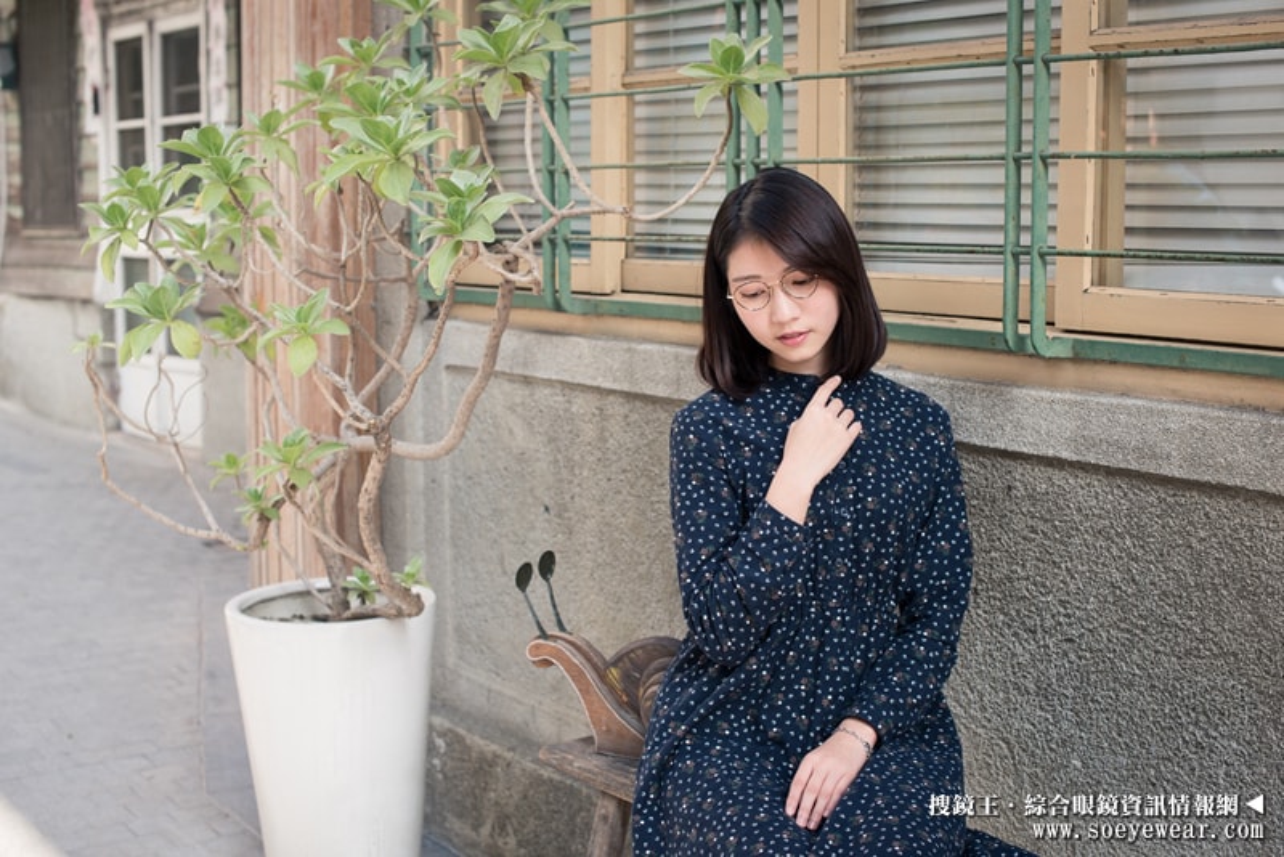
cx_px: 642
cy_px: 428
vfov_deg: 27.0
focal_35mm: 50
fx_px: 1784
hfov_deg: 39.6
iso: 100
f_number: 4
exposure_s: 1/100
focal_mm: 50
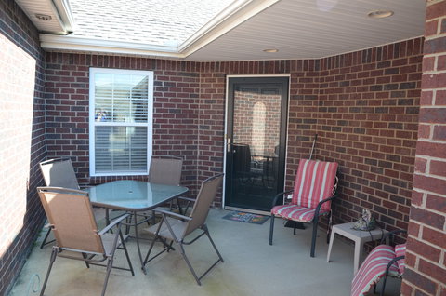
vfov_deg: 47.7
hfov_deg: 67.5
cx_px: 223
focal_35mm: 27
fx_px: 334
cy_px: 148
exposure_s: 1/125
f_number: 5.6
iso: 320
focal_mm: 18
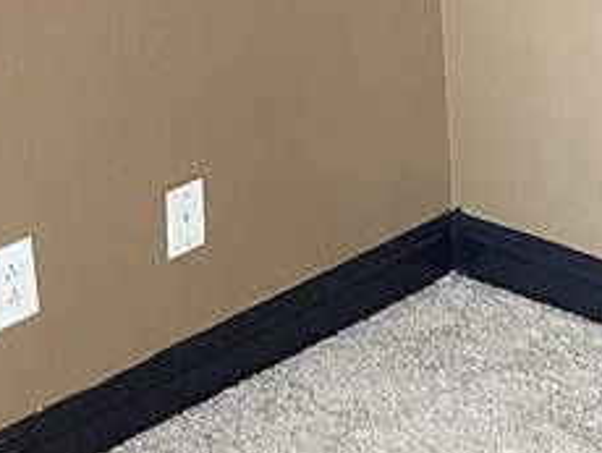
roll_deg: +1.4
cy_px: -280
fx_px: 2402
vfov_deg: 10.3
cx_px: 840
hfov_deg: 13.6
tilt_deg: -14.3
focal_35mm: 138
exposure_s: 1/60
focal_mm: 3.3
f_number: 2.4
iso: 64
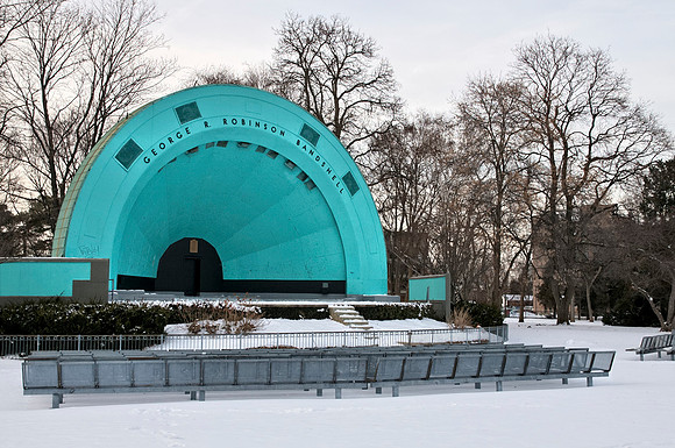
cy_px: 224
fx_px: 730
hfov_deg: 49.6
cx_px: 338
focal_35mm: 39
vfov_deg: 34.1
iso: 200
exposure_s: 1/250
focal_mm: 26
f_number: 8
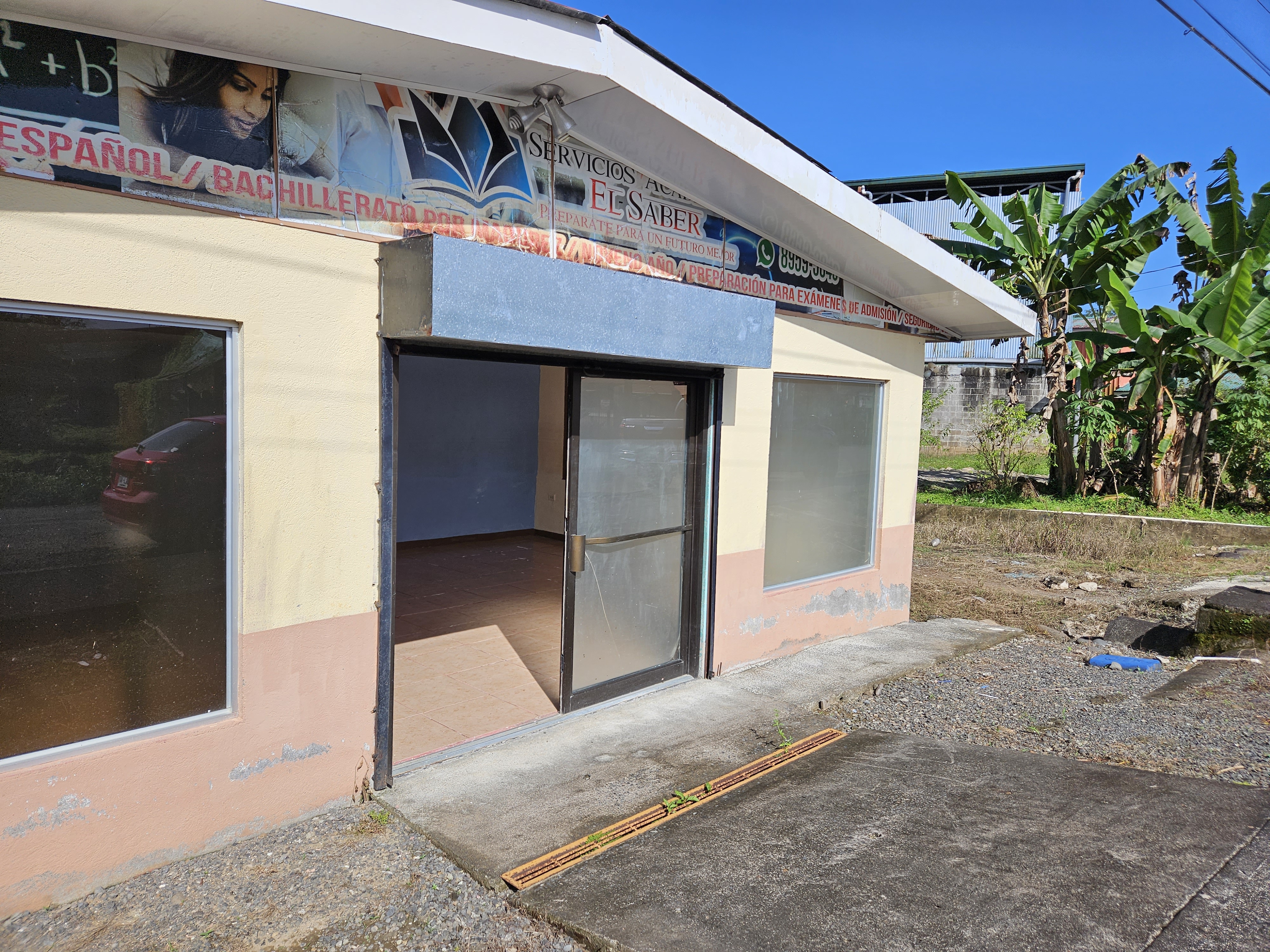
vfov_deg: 58.9
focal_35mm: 23
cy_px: 476
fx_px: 844
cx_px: 635
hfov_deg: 73.9
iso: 25
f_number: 1.8
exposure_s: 1/3009
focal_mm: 5.4
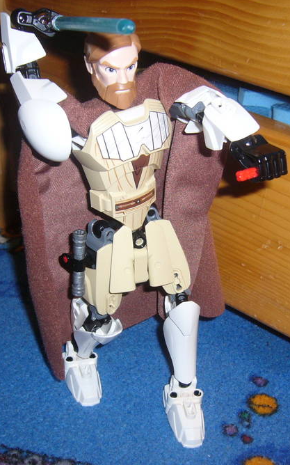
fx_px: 633
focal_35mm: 50
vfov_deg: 40.3
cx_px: 161
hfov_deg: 25.8
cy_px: 232
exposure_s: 1/30
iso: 100
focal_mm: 5.8
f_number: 2.8
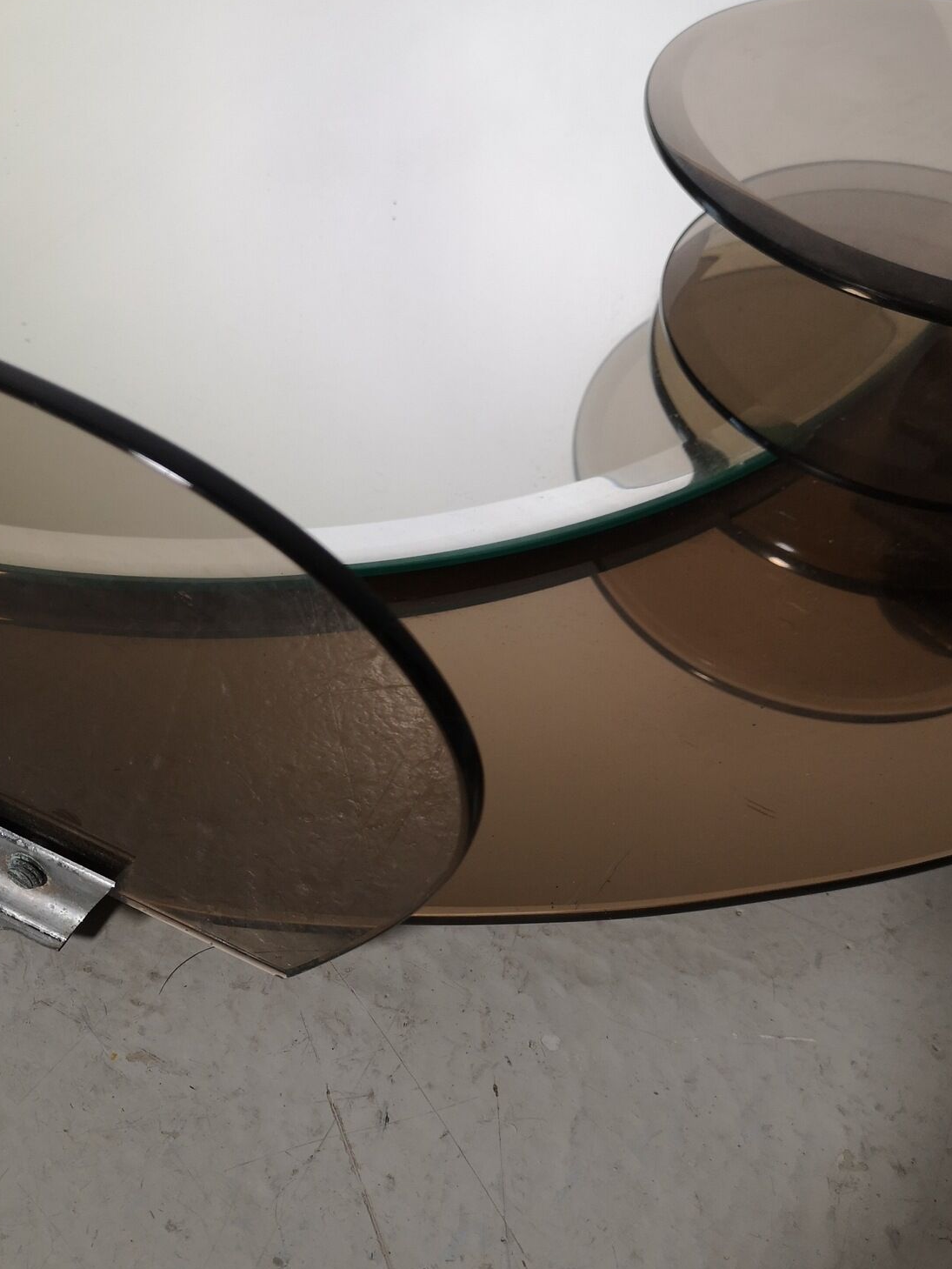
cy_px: 709
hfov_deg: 38.5
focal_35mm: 37
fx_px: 1356
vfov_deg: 50.0
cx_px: 381
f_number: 1.8
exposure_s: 1/100
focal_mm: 3.95
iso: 64
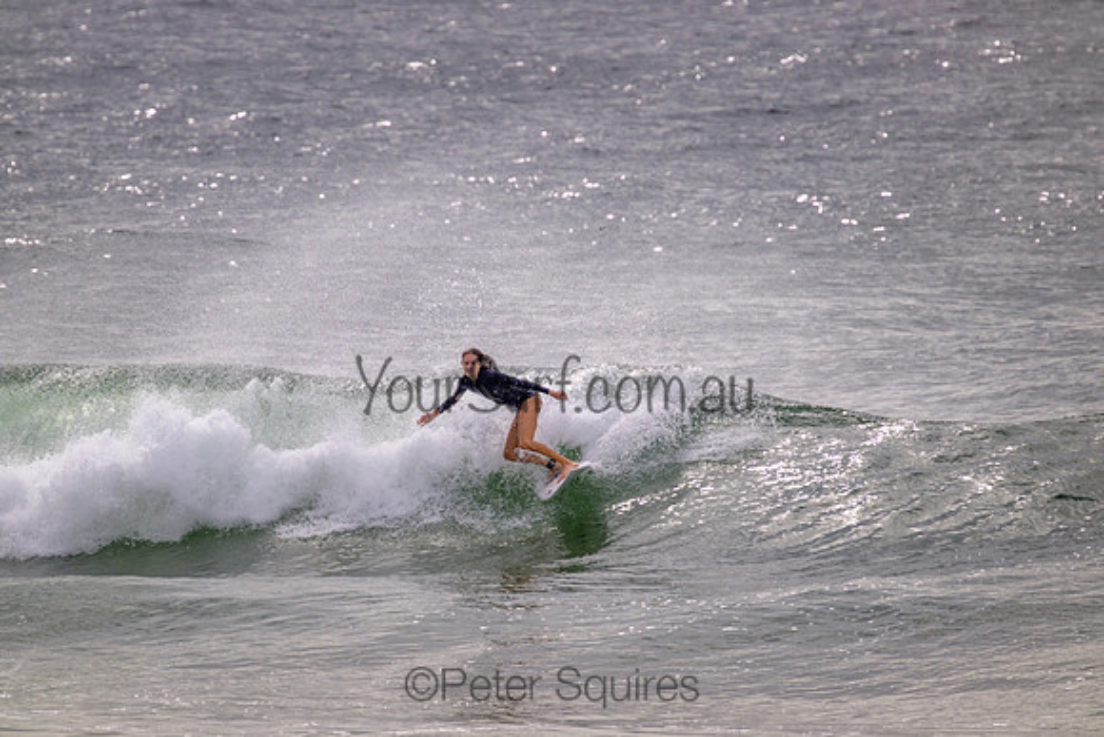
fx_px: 24538
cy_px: 368
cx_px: 552
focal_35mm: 800
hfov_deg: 2.6
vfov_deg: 1.7
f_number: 11
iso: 900
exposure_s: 1/2000
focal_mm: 800
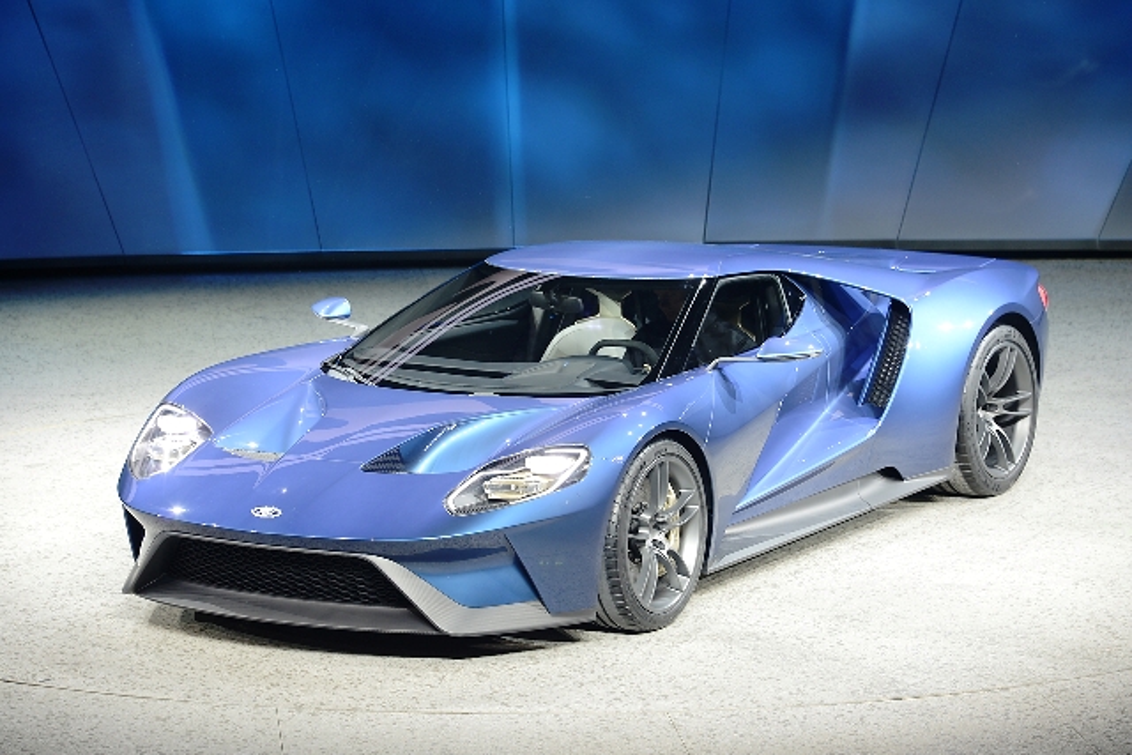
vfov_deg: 11.0
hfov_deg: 16.4
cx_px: 566
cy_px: 378
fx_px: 3931
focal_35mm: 125
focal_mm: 125
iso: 400
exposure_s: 1/80
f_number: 6.3
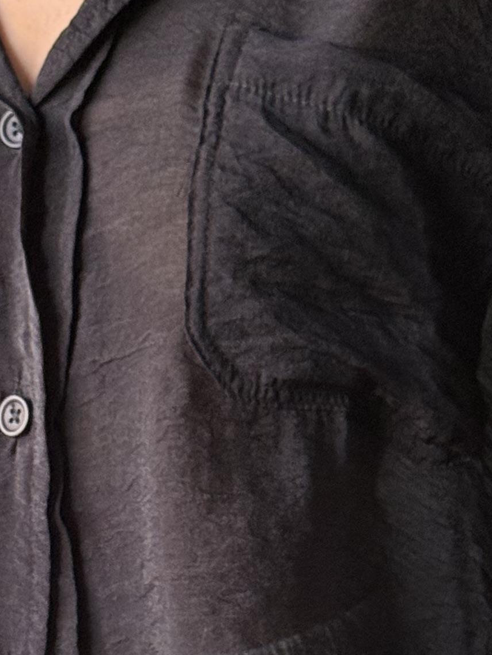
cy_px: 565
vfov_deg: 11.6
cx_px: 170
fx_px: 3220
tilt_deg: -3.9
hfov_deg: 8.7
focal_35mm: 170
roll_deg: -0.4
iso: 250
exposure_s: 1/48
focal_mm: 6.76
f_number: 1.78
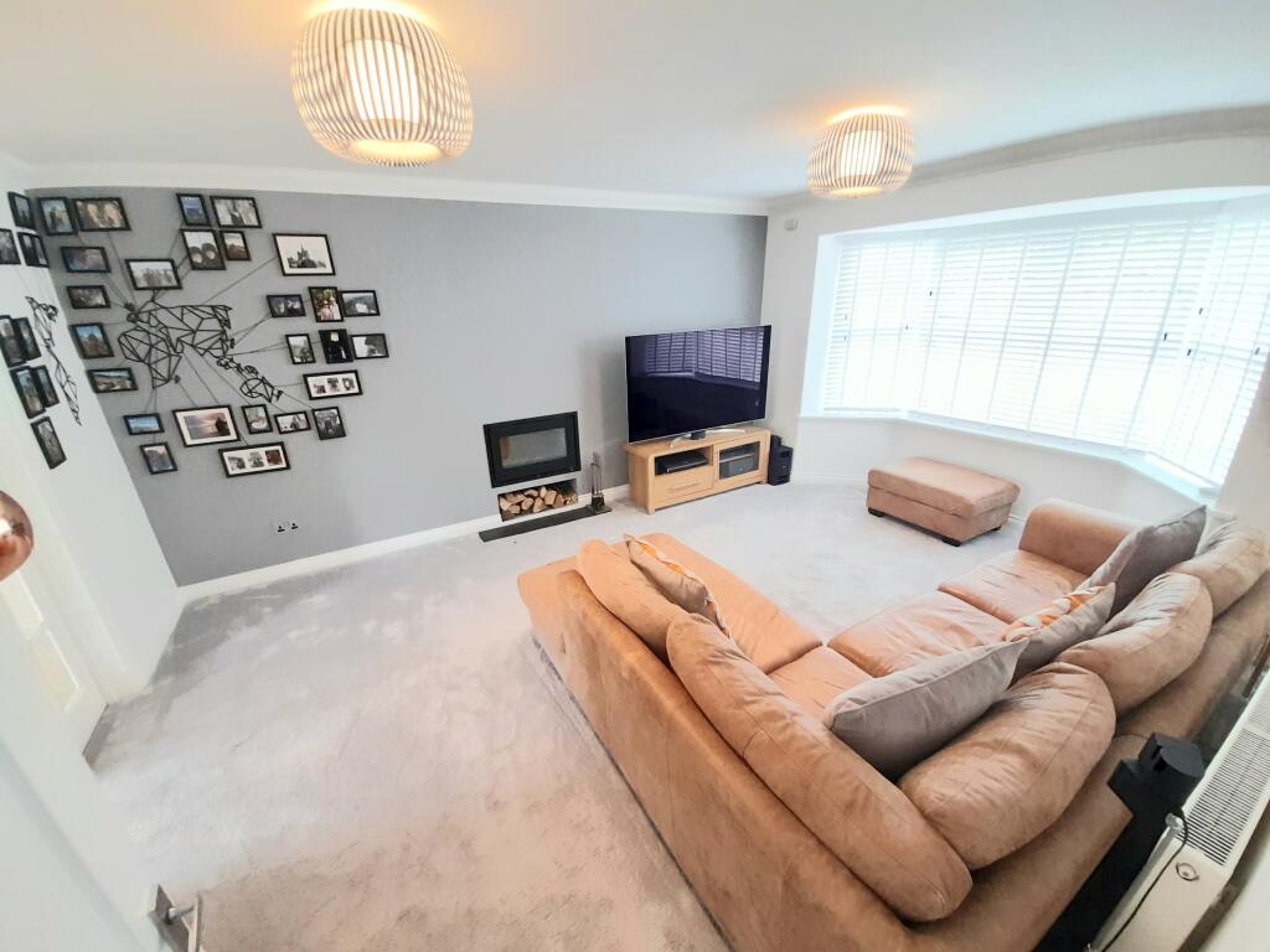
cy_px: 476
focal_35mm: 13
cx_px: 635
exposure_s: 1/25
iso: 250
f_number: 2.2
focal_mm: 1.42
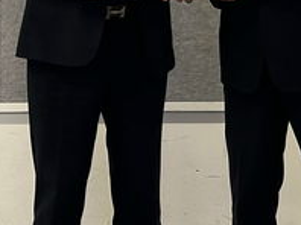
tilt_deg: -0.1
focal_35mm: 170
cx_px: 157
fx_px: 1476
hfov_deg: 11.6
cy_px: -139
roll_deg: +0.1
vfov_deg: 8.5
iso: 200
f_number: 1.78
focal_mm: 6.86
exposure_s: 1/60
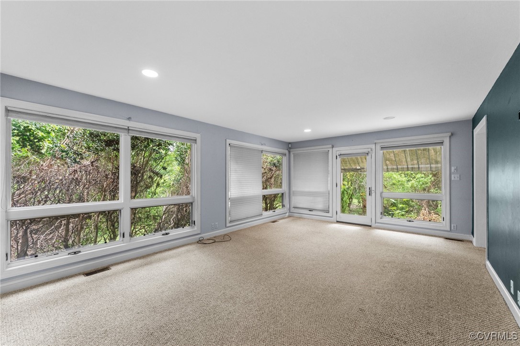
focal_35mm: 14
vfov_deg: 81.2
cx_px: 260
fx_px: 202
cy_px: 173
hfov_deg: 104.3
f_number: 7.1
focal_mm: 14
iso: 1250
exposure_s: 1/20
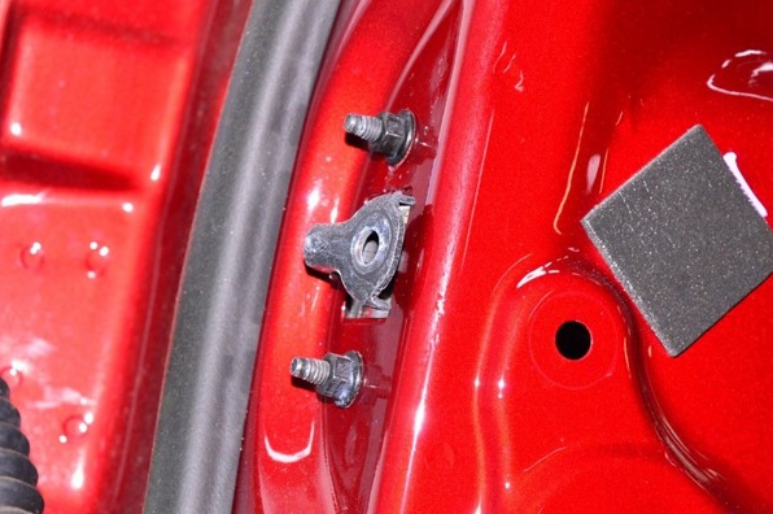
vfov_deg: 15.4
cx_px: 390
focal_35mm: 89
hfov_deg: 23.0
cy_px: 239
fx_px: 1899
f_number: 8
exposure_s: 1/200
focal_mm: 55
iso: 1600
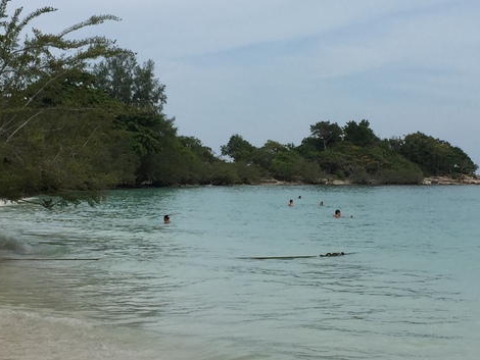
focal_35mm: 74
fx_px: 1027
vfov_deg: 19.9
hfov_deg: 26.3
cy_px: 198
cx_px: 292
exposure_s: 1/3300
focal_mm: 4.15
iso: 32
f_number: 2.2
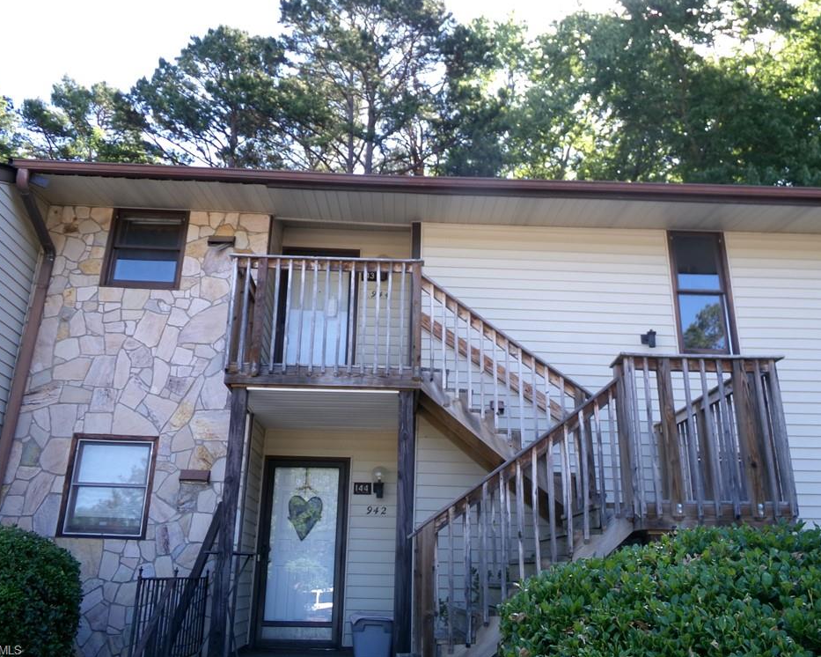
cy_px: 321
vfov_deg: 48.5
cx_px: 409
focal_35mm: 30
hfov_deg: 58.8
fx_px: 729
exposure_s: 1/105
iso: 100
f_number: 3.8
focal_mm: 5
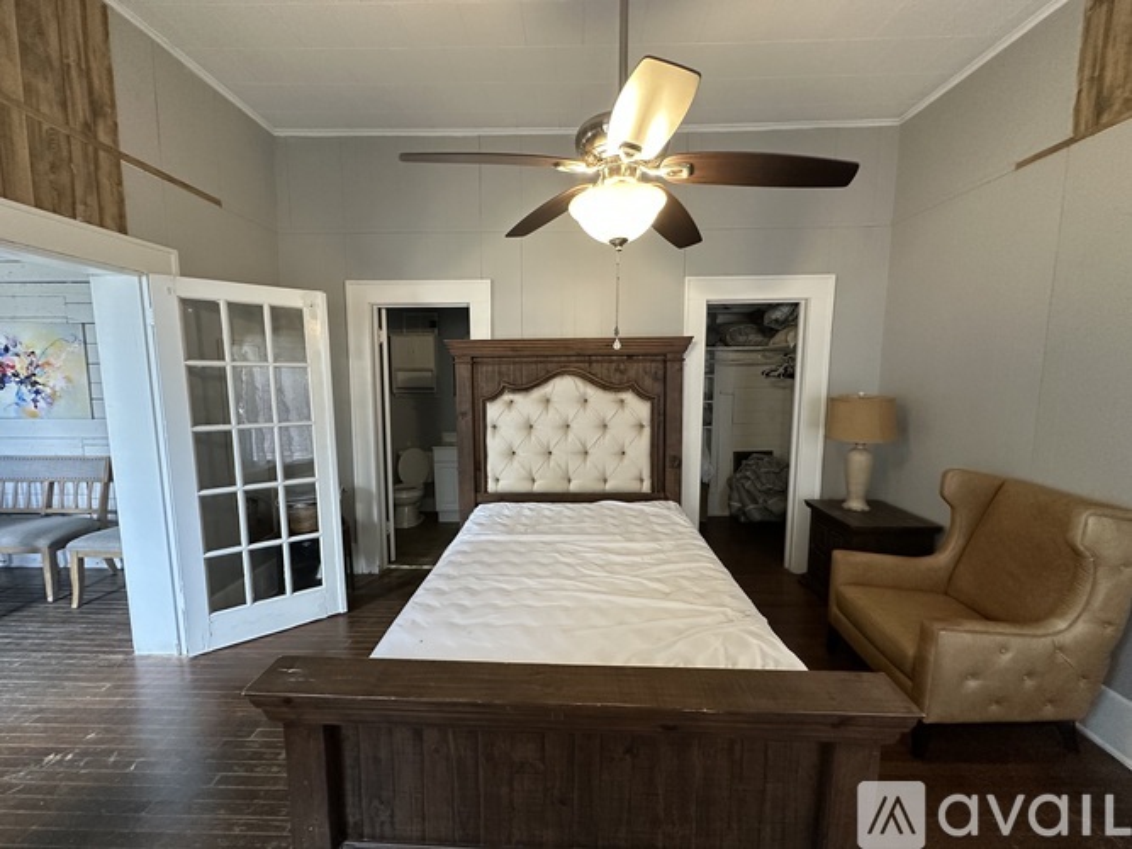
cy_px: 424
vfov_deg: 85.7
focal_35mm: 14
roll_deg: -1.0
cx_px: 566
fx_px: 458
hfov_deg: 102.1
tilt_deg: -6.6
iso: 500
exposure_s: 1/60
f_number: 2.2
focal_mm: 2.22
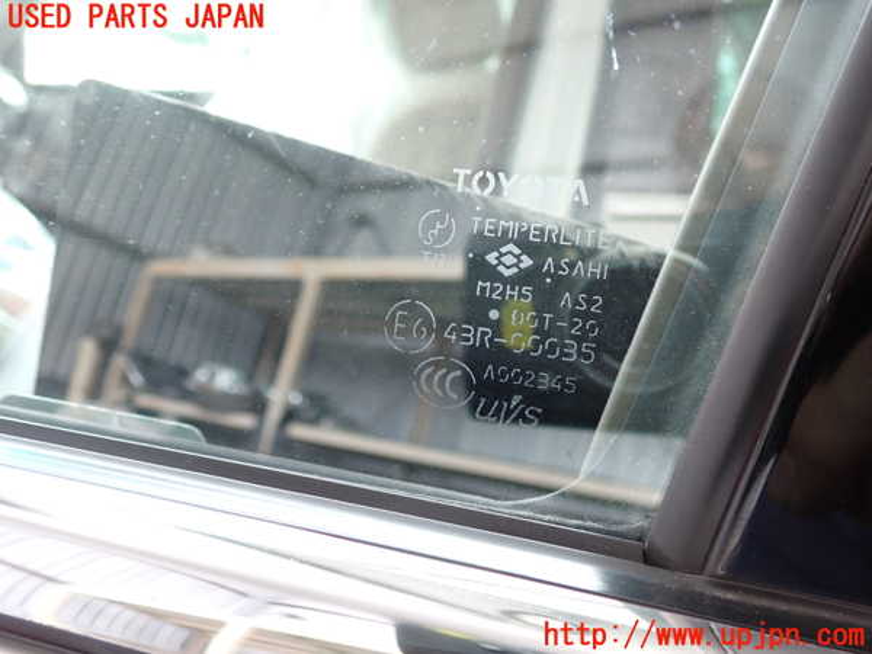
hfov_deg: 60.0
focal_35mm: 30
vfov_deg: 46.8
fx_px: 756
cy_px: 327
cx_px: 436
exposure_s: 1/50
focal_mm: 5.4
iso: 200
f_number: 2.3
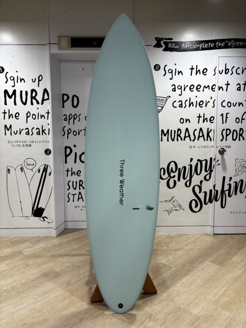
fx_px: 246
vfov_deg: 67.3
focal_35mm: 26
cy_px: 164
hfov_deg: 53.1
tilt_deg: -5.1
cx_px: 123
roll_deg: -0.1
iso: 40
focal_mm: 5.96
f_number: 1.6
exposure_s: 1/100
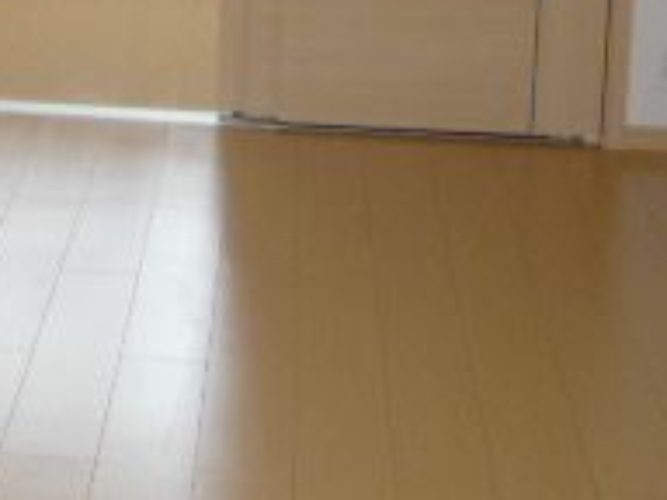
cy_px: -156
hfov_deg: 16.9
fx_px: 2120
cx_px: -184
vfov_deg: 13.0
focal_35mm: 110
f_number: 2.8
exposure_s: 1/50
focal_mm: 5.5
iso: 100
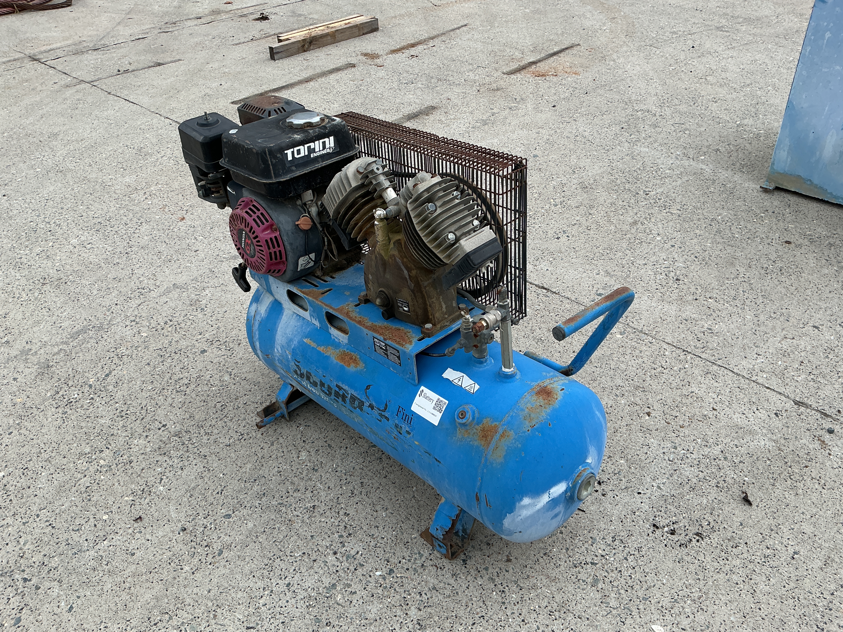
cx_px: 422
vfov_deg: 48.2
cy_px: 316
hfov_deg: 61.7
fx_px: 706
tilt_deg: -36.9
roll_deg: +0.6
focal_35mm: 29
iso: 20
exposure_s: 1/143
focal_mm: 3
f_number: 1.8
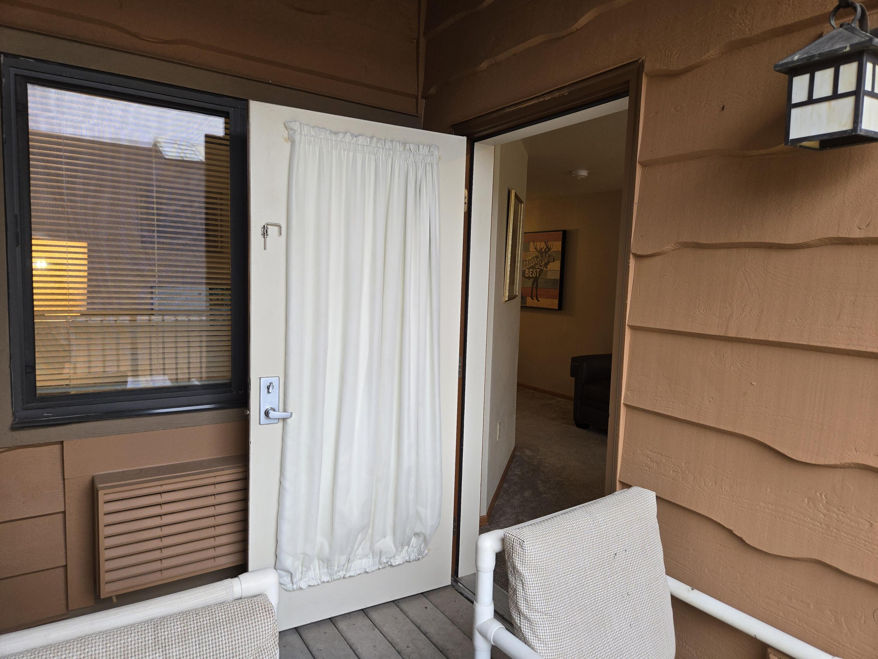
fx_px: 583
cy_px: 330
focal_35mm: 23
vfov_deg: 58.9
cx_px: 439
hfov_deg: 73.9
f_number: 1.8
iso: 100
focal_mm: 5.4
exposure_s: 1/60
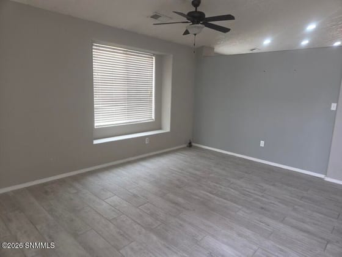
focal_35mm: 23
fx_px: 227
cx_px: 171
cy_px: 128
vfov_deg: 58.9
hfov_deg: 73.9
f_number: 1.8
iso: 100
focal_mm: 5.4
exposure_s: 1/60
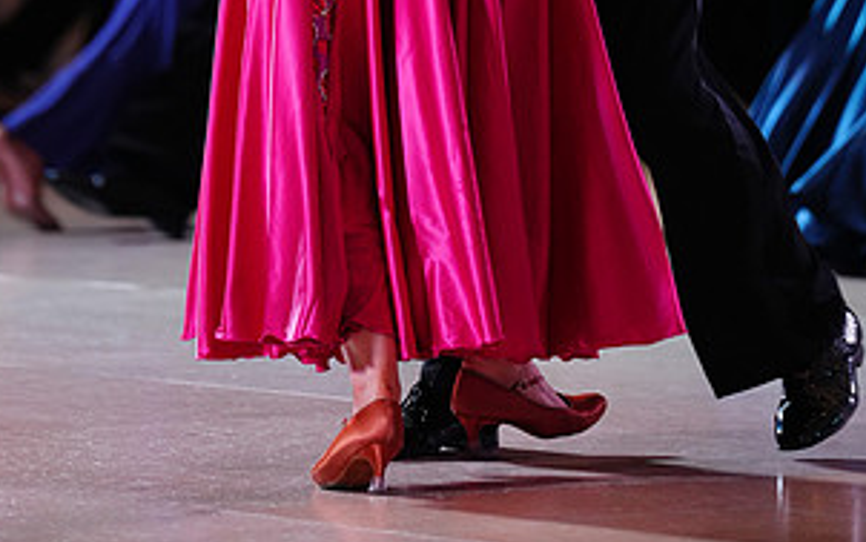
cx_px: 397
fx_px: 8547
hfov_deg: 5.8
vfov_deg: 3.6
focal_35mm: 362
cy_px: -252
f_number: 2.8
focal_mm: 185
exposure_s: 1/400
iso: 1250
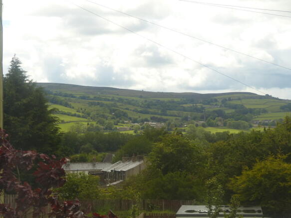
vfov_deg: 14.9
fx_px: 832
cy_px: 109
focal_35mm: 99
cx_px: 146
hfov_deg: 19.8
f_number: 4
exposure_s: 1/640
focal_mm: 17.8
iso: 100
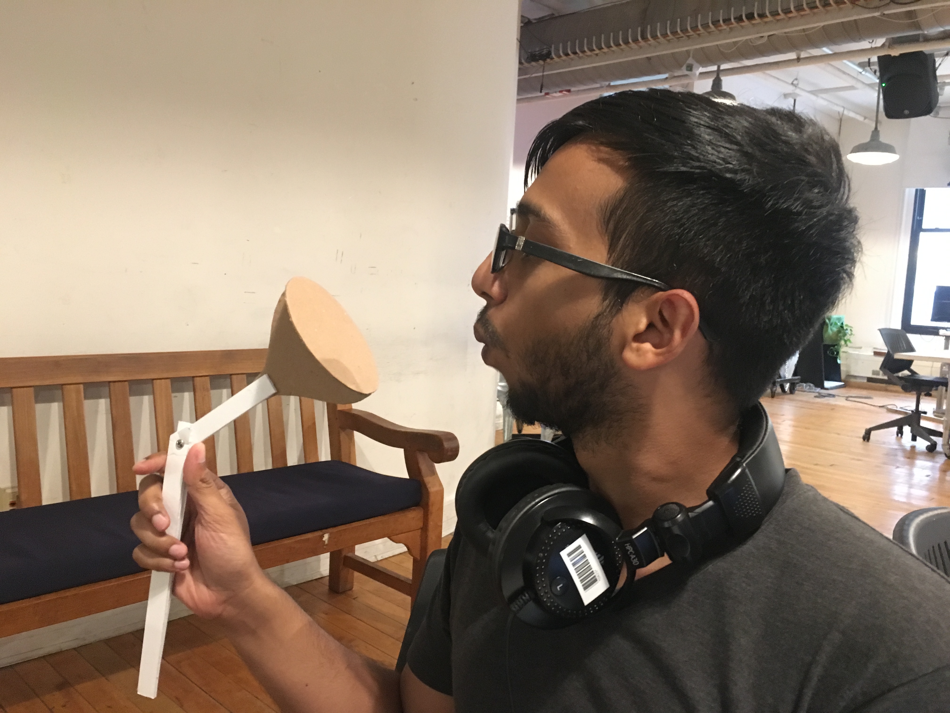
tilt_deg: -5.2
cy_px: 356
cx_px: 475
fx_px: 796
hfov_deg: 61.7
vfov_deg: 48.2
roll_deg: -4.0
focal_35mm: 29
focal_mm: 4.15
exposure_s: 1/15
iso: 500
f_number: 2.2
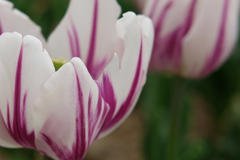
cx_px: 62
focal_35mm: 100
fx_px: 666
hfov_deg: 20.3
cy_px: 83
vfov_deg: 13.7
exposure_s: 1/170
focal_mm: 35
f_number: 5.6
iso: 200
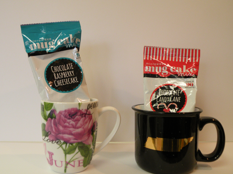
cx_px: 115
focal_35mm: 34
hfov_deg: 54.0
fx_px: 229
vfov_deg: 41.8
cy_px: 87
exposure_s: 1/59.8
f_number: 3.2
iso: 192
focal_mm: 5.8
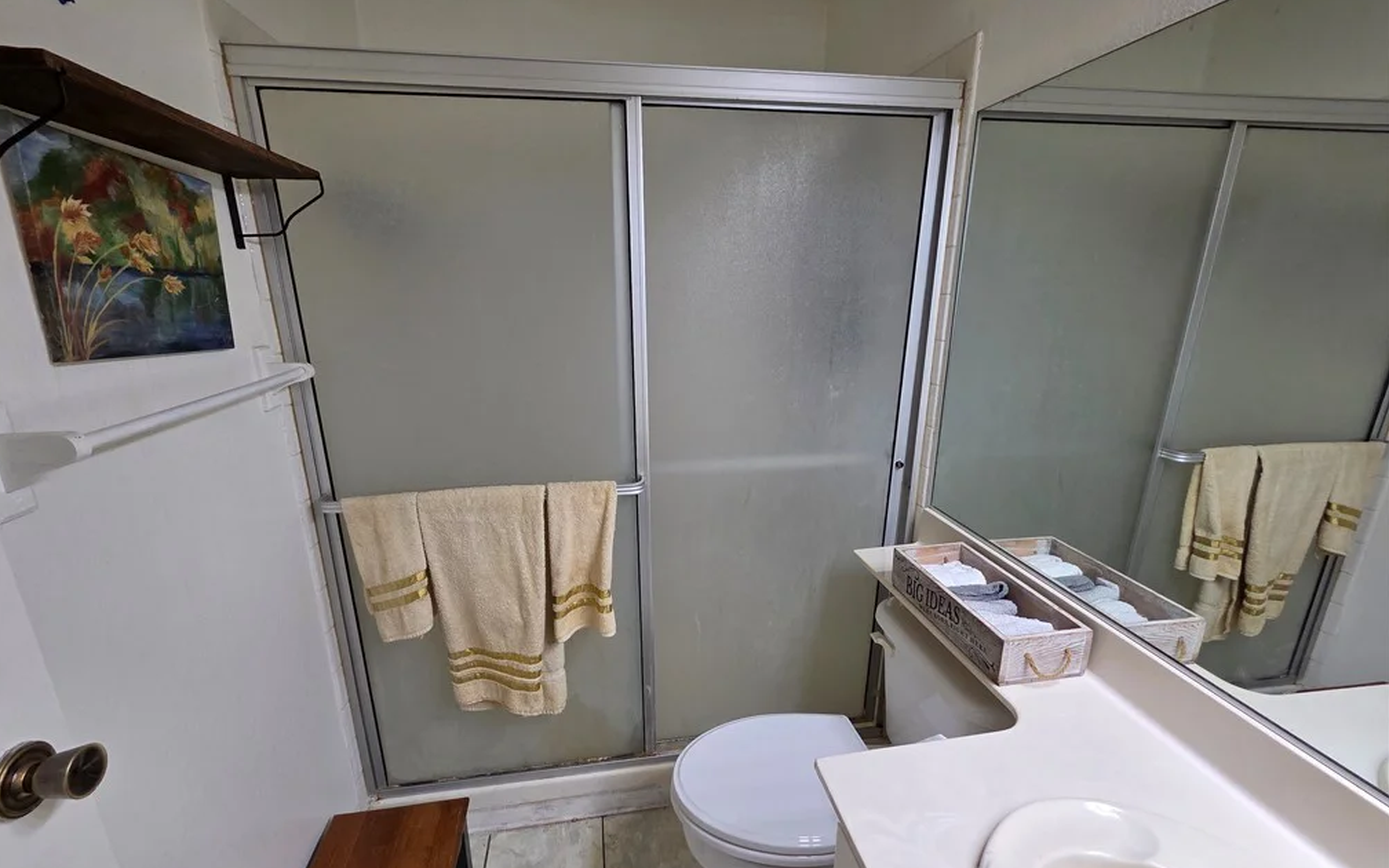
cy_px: 448
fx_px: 530
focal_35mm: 14
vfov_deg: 78.6
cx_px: 685
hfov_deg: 105.3
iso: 160
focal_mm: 2.2
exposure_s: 1/120
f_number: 2.2
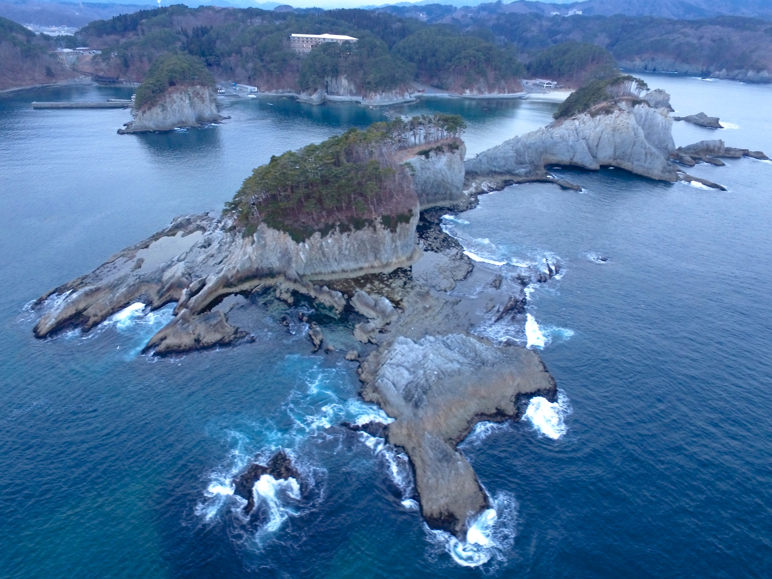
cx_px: 386
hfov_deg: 81.7
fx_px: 446
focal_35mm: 20
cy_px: 290
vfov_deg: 66.0
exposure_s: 1/25
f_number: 2.8
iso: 473
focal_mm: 3.61
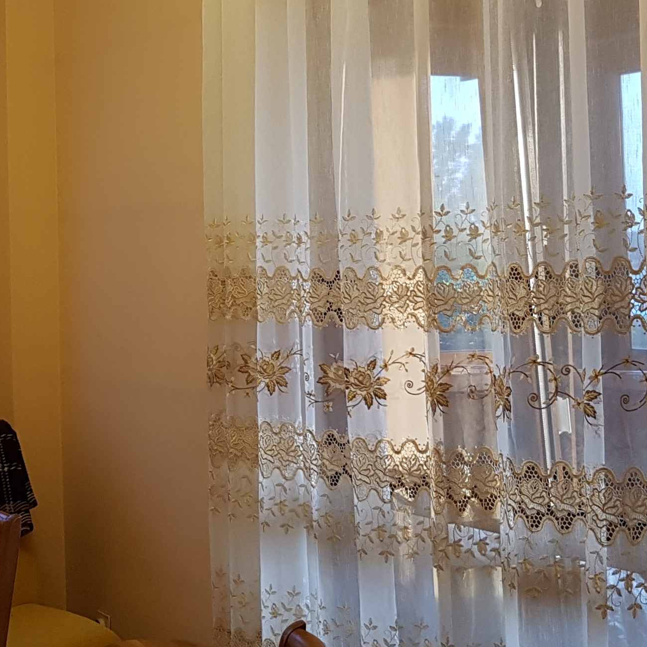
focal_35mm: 71
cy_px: 186
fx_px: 1501
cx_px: 17
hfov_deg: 23.4
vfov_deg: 24.1
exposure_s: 1/50
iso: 100
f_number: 1.7
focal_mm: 4.2
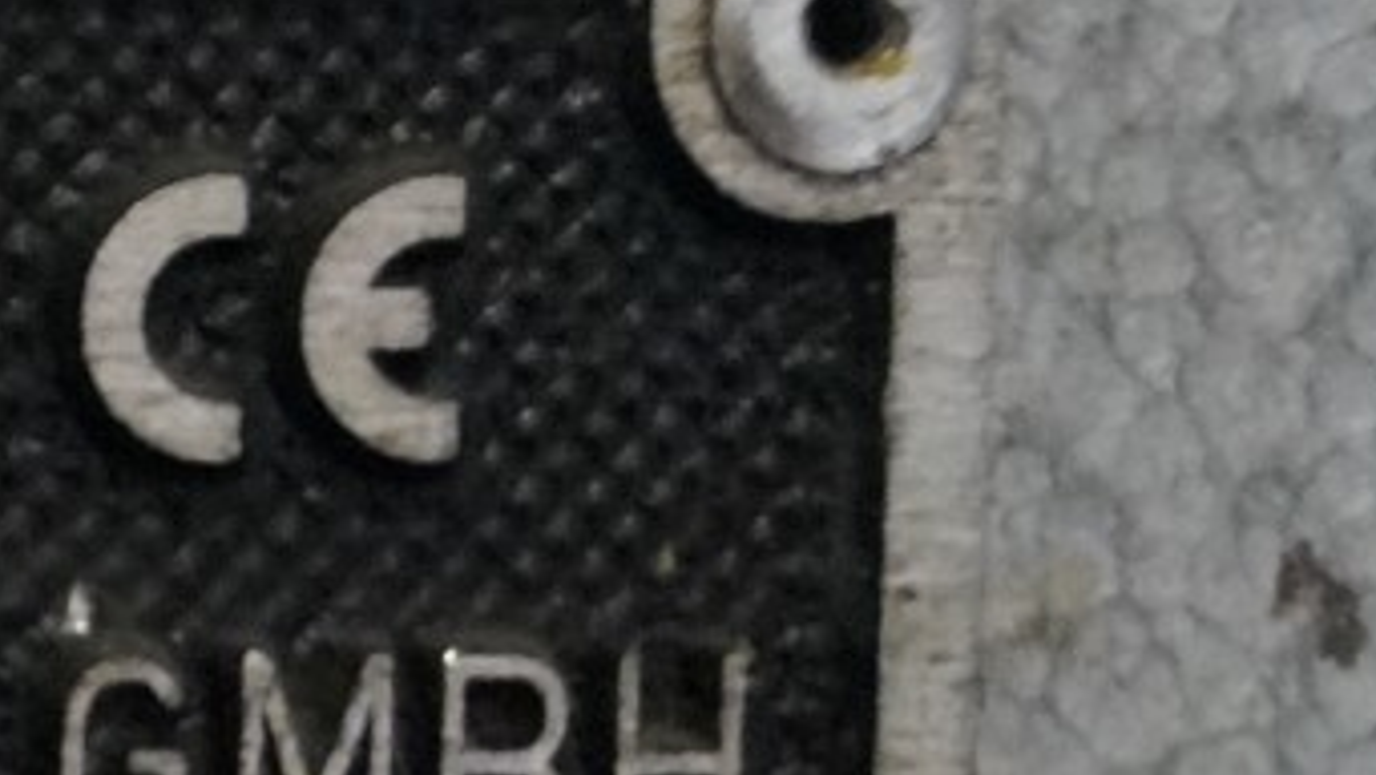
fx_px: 7080
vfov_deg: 6.1
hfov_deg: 10.1
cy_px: 1380
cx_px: -1497
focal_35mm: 194
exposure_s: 1/30
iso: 3200
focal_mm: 26
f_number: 4
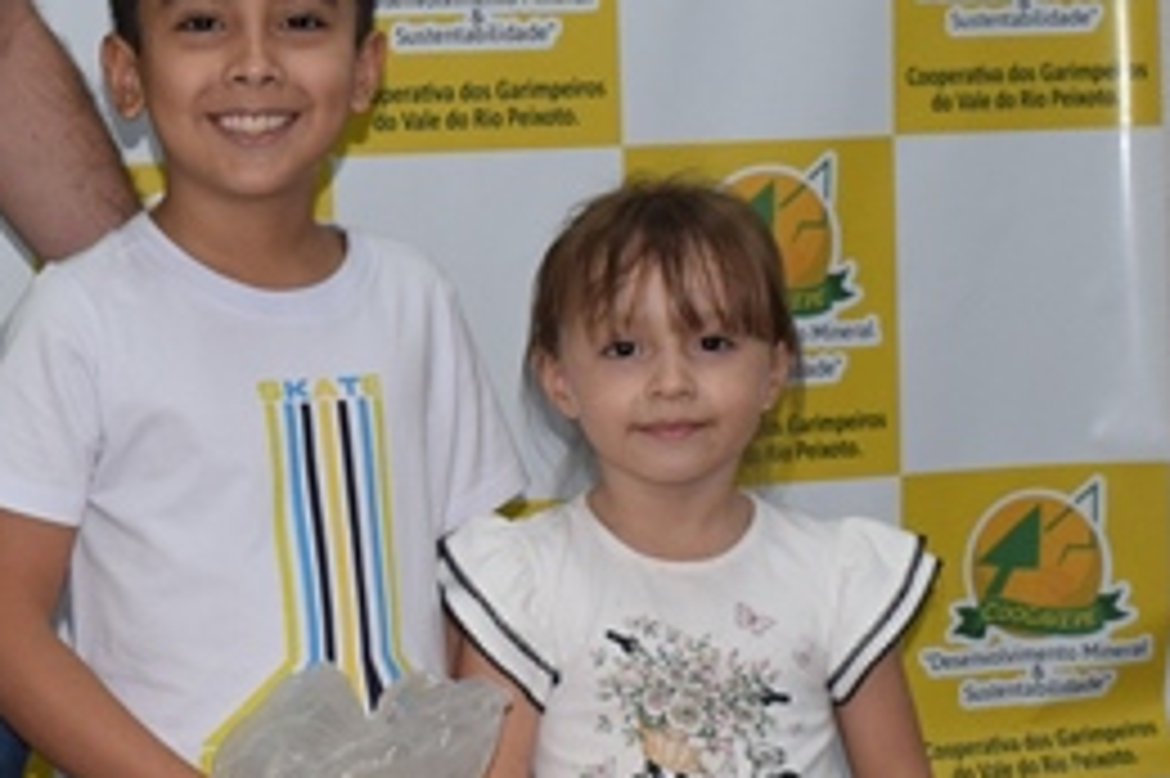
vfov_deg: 13.1
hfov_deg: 19.5
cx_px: 248
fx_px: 3378
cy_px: 340
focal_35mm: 104
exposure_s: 1/80
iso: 800
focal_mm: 20
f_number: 4.5
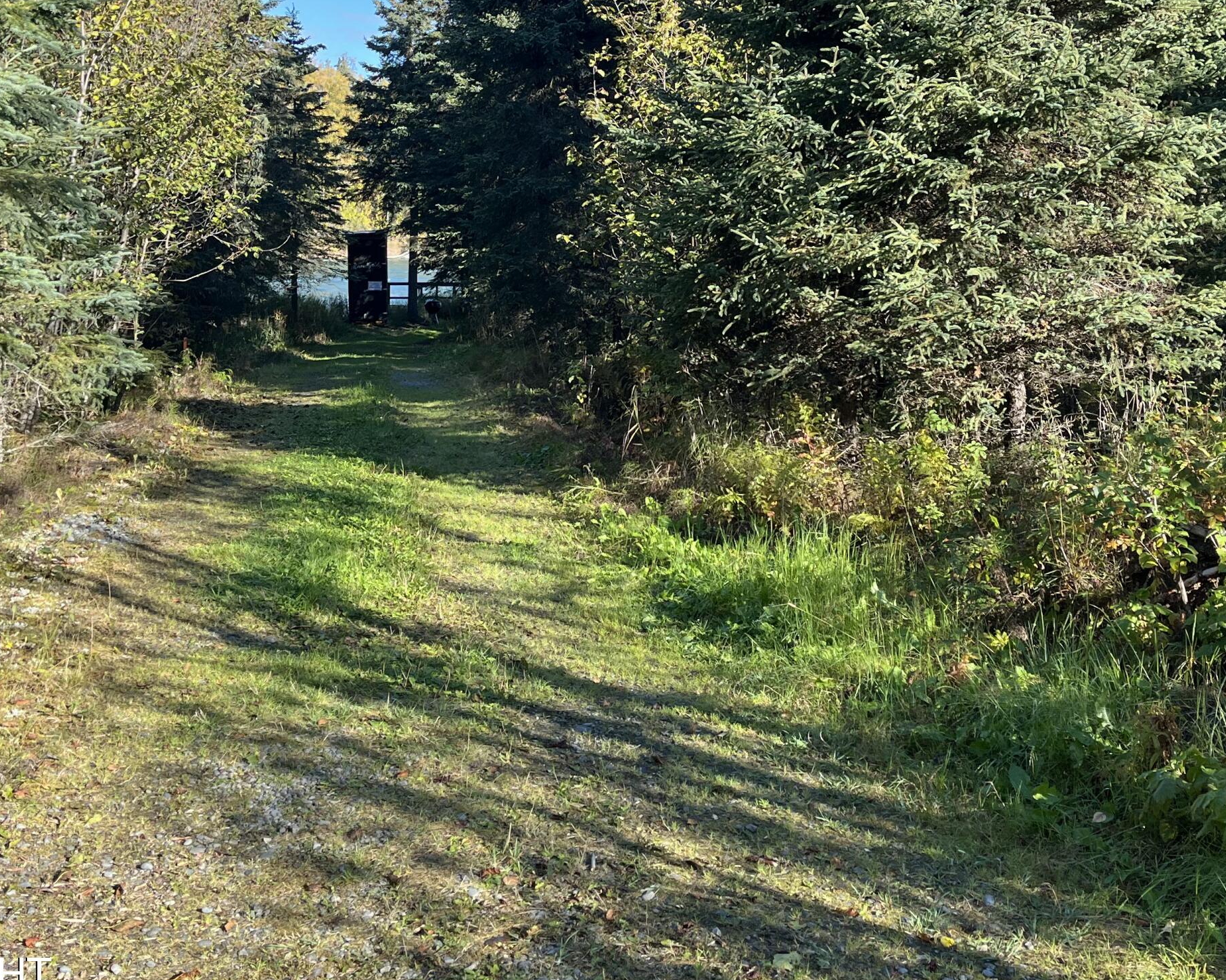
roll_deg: -0.3
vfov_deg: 35.1
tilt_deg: -2.4
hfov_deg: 43.8
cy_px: 283
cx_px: 675
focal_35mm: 42
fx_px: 1524
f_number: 1.6
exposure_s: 1/714
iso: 50
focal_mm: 5.1
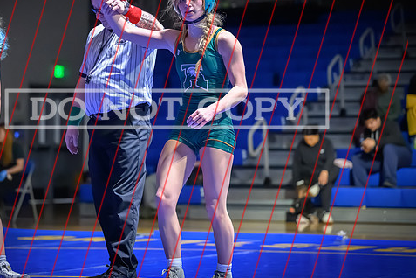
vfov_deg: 10.2
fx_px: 1548
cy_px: 94
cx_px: 135
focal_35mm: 134
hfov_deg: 15.3
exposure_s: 1/500
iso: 12800
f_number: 2.8
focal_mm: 98
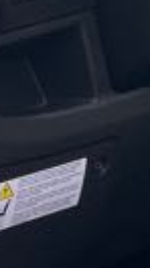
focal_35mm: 173
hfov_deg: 6.4
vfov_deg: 12.0
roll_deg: -2.2
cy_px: -105
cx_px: 460
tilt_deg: -9.4
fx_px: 1226
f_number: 1.6
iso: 125
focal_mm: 5.1
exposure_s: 1/121
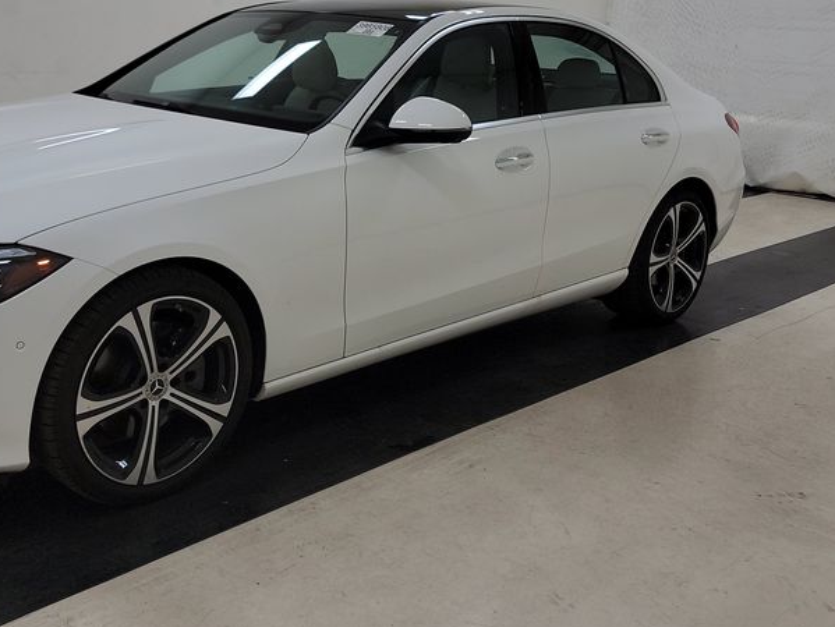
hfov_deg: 45.2
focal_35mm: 41
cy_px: 178
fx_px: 990
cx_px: 293
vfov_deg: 34.6
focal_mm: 6.7
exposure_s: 1/223
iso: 50
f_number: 1.8
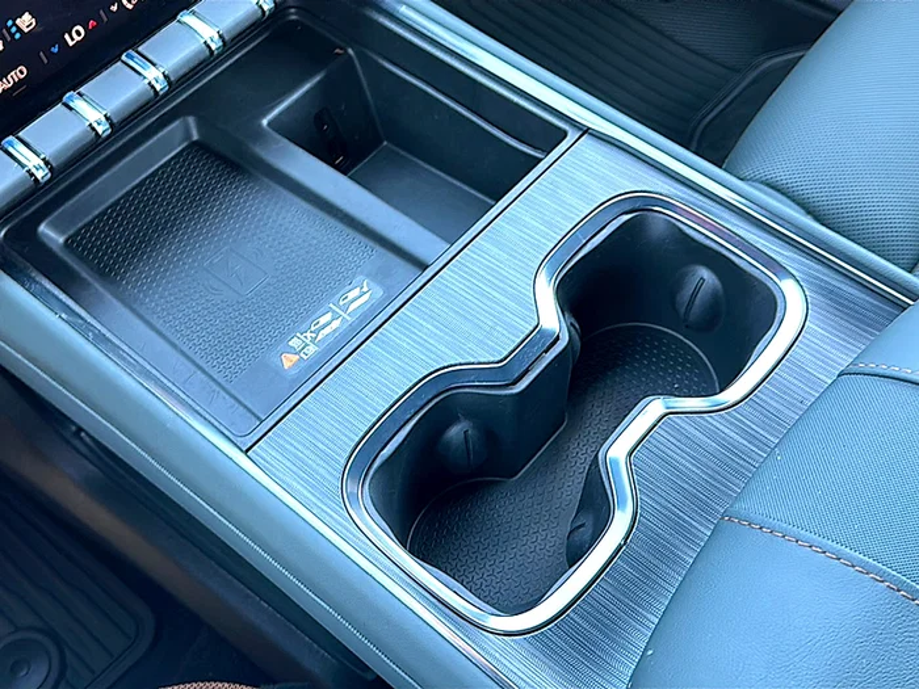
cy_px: 344
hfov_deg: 54.0
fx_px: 903
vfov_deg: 41.8
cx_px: 460
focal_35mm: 34
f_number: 1.78
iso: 80
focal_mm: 6.86
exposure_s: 1/40
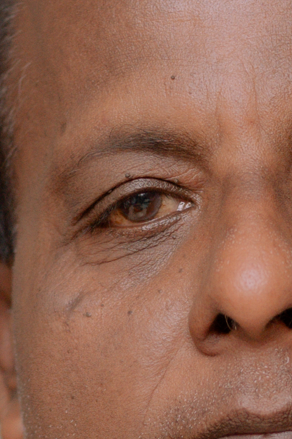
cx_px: 260
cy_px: 829
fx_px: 6386
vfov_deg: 3.9
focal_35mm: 524
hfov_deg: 2.6
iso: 800
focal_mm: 85
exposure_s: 1/160
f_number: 2.2
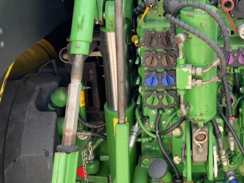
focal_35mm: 53
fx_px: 374
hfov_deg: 34.7
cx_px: 207
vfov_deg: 27.0
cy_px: 36
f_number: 1.8
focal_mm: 3
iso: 20
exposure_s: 1/122
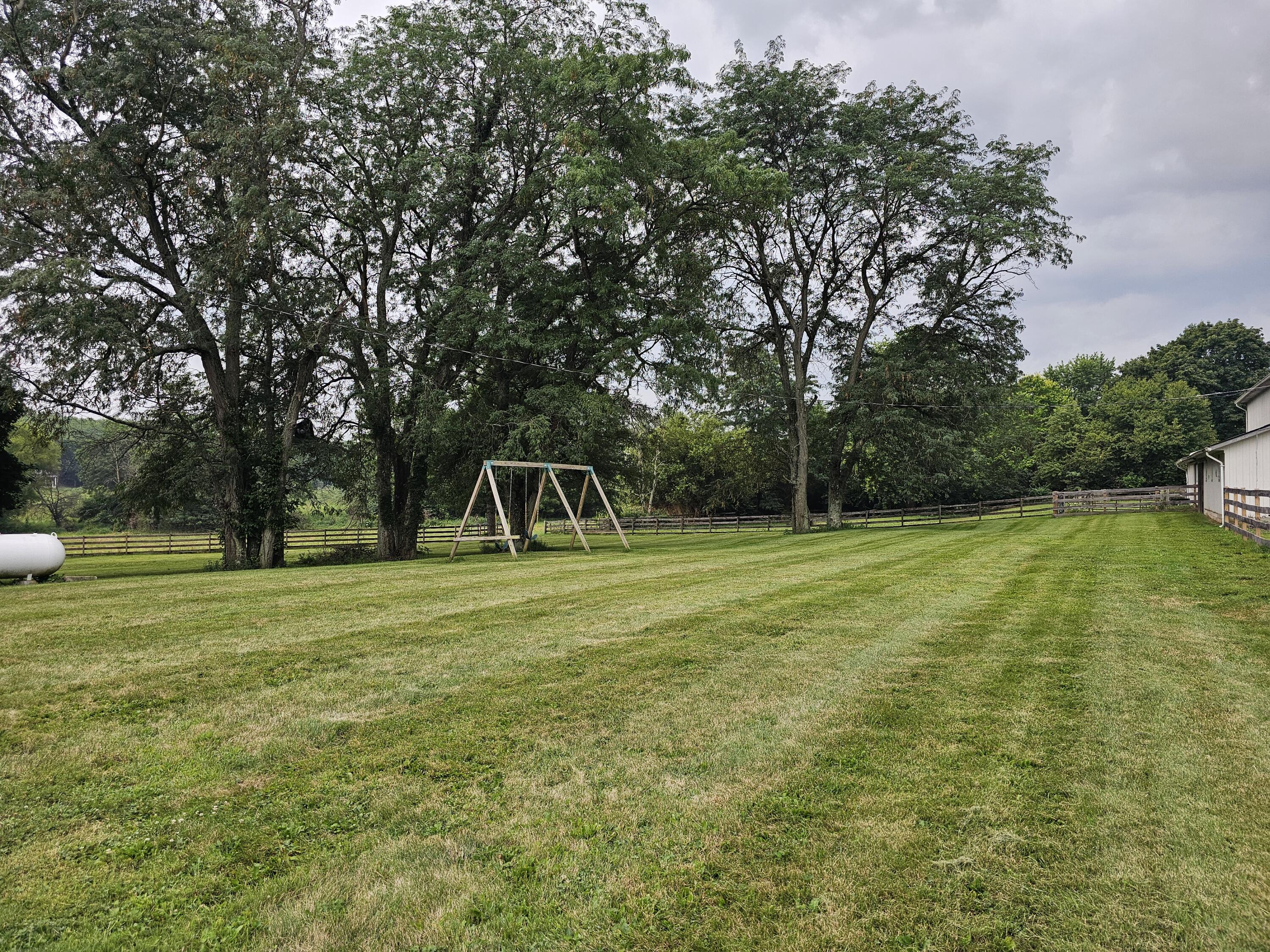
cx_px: 635
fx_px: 844
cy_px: 476
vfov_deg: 58.9
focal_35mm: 23
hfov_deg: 73.9
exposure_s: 1/180
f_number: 1.7
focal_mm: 6.3
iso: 100
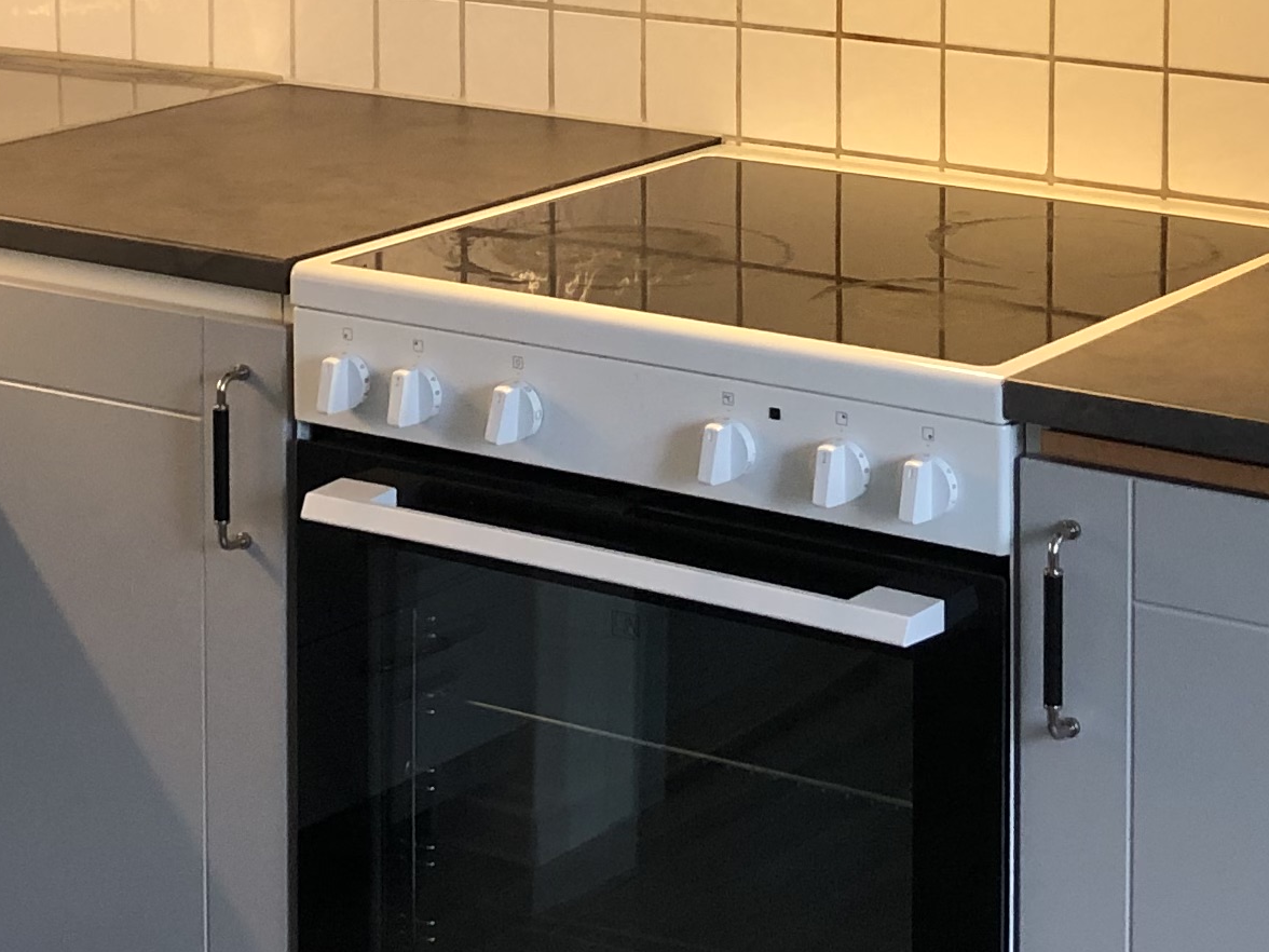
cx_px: 491
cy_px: -168
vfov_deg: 14.9
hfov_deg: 20.4
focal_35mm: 96
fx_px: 3519
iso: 40
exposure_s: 1/25
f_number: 1.8
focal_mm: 3.99
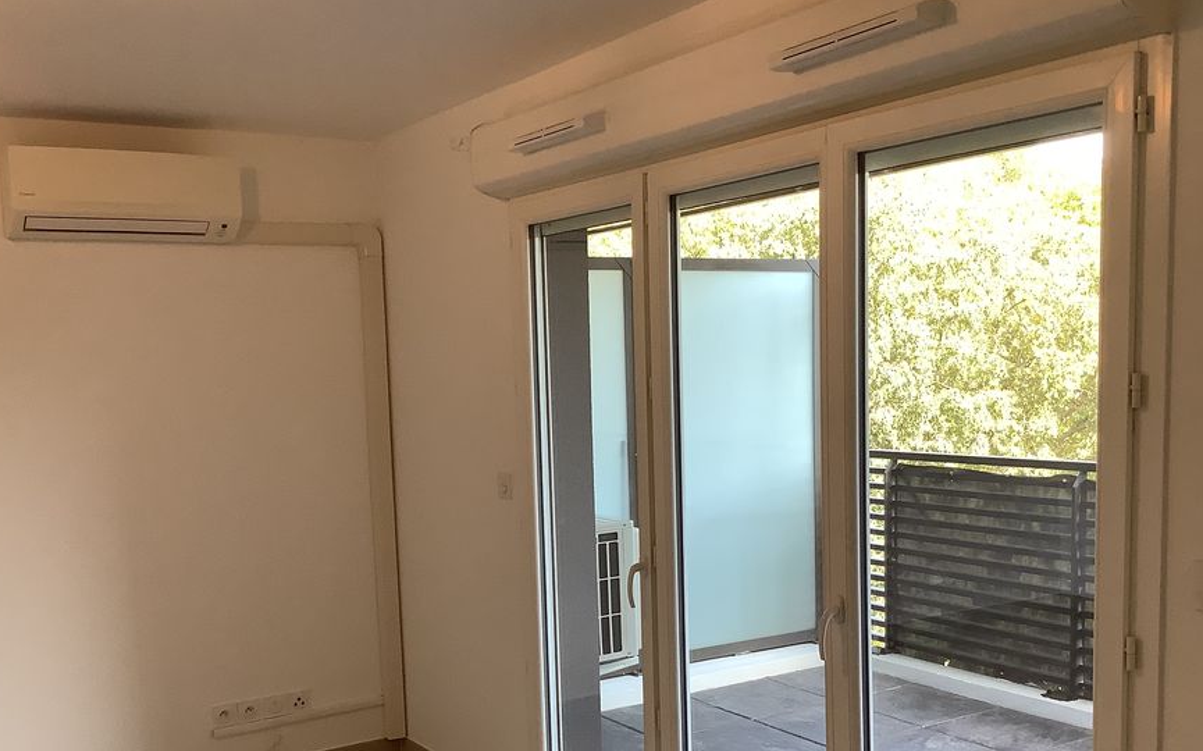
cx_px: 542
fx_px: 1245
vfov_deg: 33.3
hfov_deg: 51.5
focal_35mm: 38
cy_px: 495
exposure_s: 1/100
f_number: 2.4
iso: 64
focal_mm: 3.3
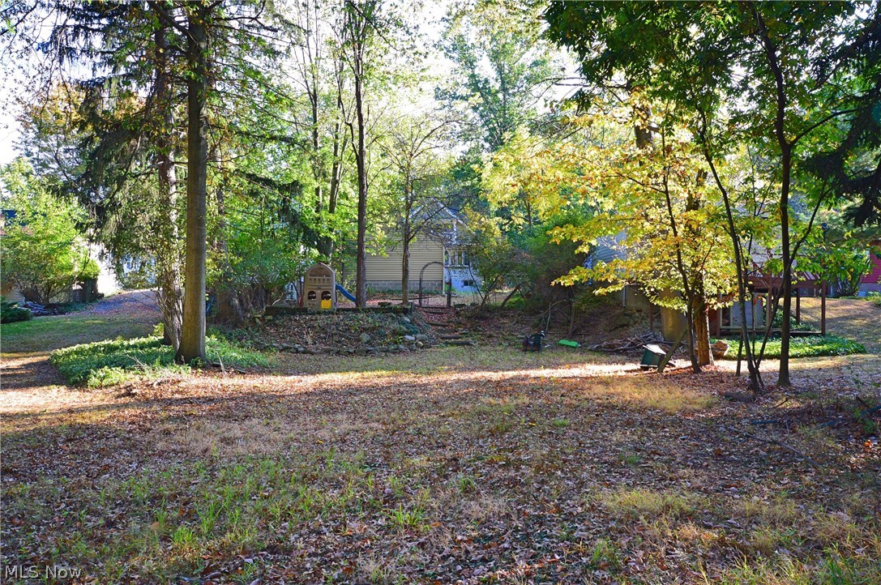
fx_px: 733
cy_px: 292
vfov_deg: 43.5
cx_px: 440
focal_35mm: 30
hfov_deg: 62.0
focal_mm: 20
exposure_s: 1/80
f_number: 8
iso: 400
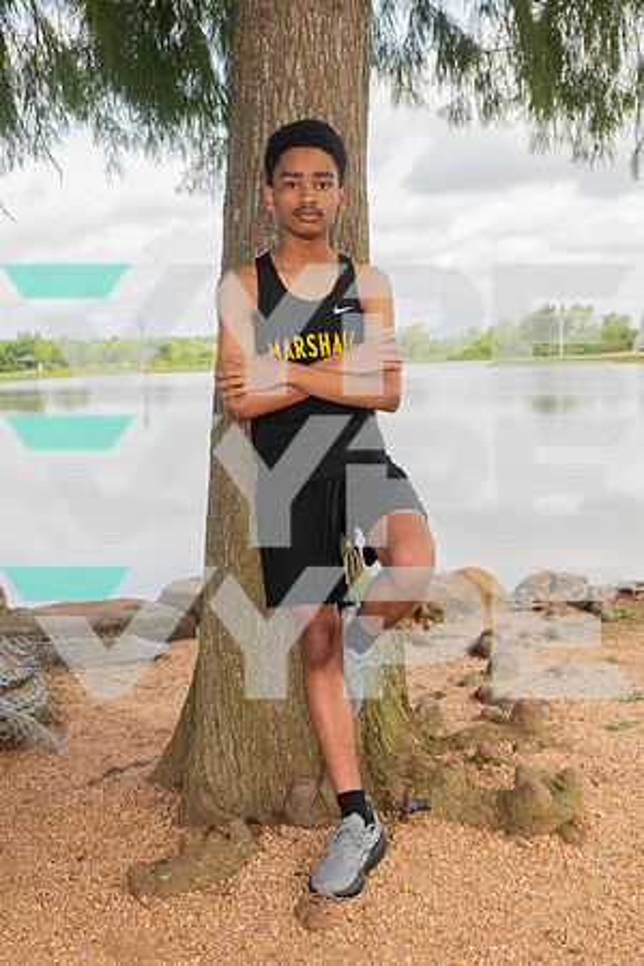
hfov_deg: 30.5
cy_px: 483
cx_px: 322
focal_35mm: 44
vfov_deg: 44.5
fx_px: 1181
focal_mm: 44
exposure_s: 1/320
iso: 320
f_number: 7.1
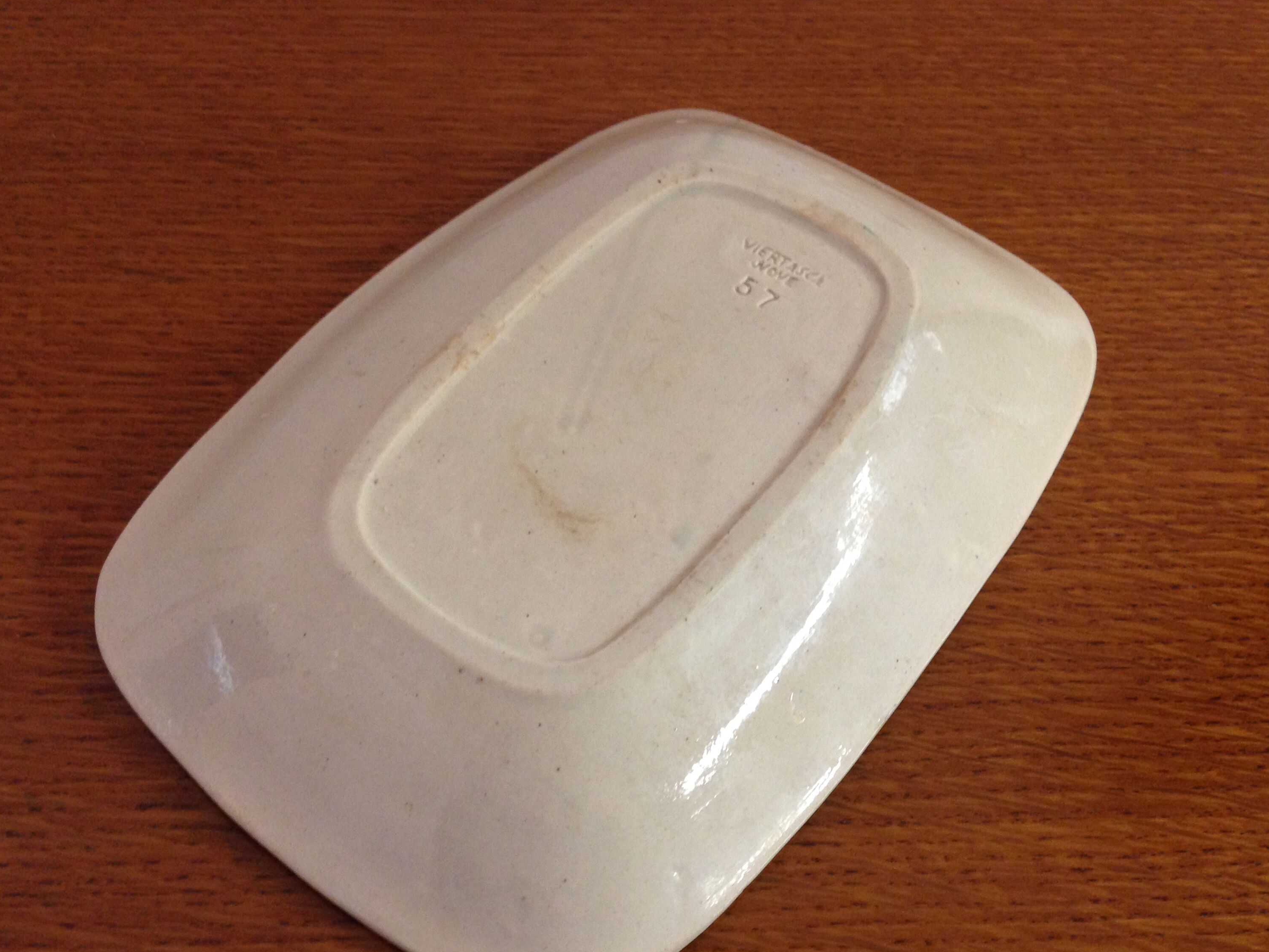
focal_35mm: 36
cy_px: 517
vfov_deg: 39.6
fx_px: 1320
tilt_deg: -58.6
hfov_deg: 51.4
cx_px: 623
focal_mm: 4.12
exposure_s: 1/20
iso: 160
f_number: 2.4
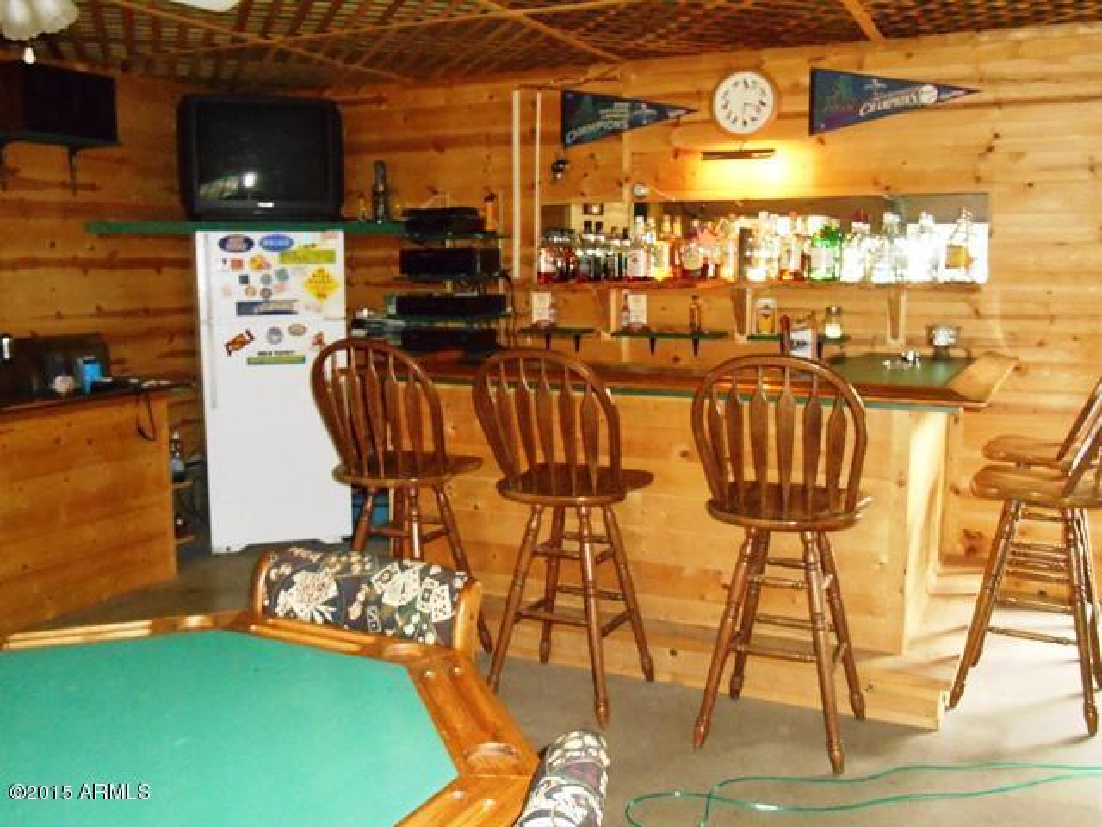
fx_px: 1114
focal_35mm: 35
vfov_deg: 40.7
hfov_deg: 52.6
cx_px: 551
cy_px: 414
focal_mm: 6.3
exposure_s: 1/30
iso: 1100
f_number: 3.7
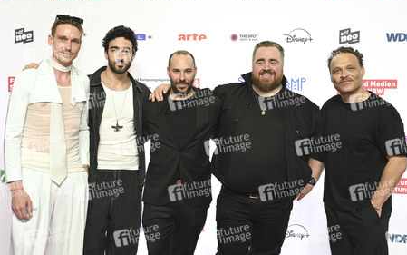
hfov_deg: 45.3
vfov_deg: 29.2
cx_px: 204
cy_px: 123
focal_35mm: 44
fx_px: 488
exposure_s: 1/200
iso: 1600
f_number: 5
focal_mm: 43
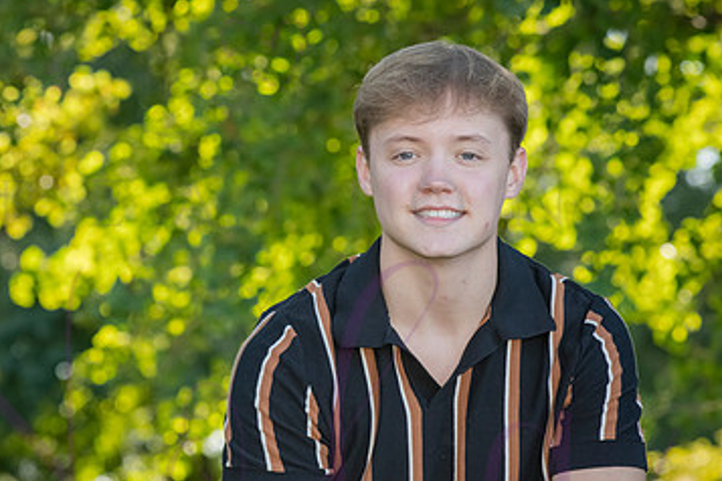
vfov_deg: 6.8
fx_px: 4071
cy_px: 302
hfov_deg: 10.1
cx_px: 273
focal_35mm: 203
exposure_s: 1/320
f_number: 7.1
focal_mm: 125
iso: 800
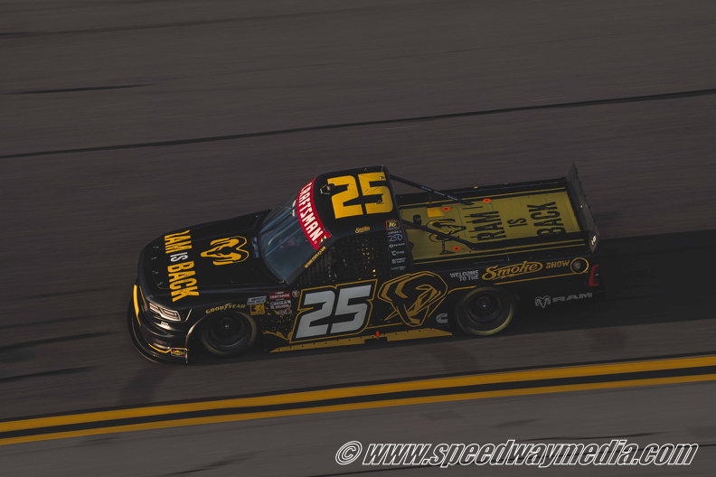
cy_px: 238
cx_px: 358
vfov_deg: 10.2
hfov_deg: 15.2
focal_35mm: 135
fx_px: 2685
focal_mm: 135
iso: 100
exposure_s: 1/200
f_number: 7.1
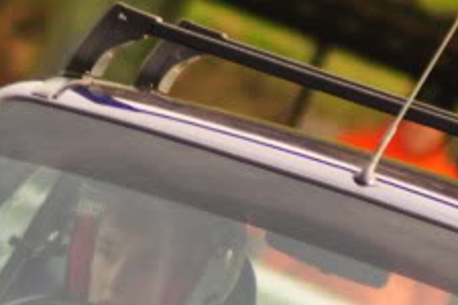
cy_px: 387
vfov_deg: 0.7
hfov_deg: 1.0
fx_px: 26066
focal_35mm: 2049
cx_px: 239
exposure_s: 1/320
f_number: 5.6
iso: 400
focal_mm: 300
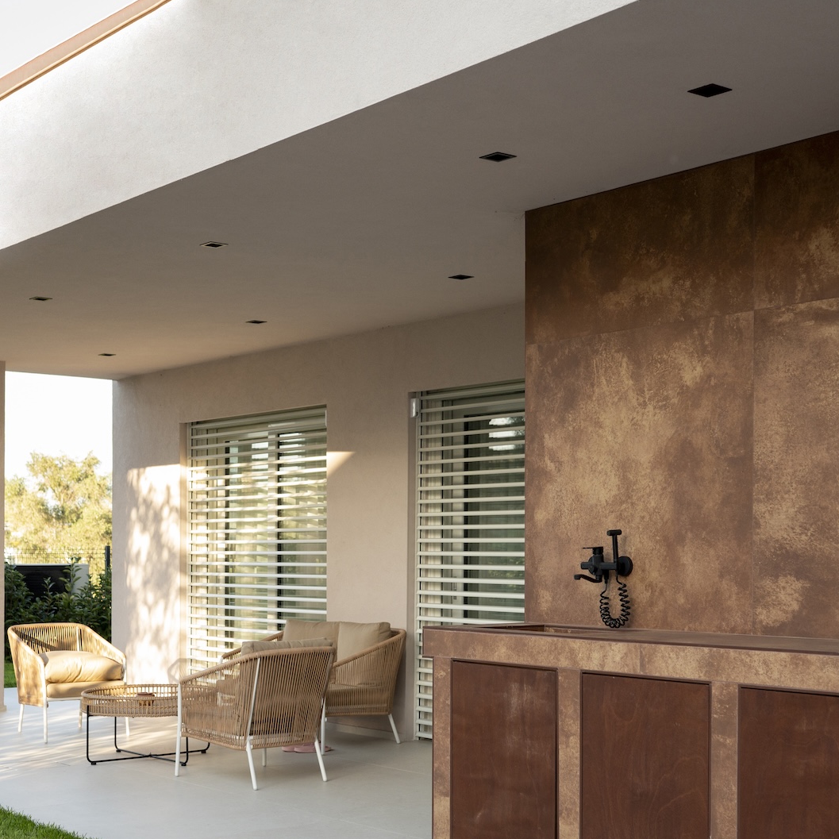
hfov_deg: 37.4
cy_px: 421
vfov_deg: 37.6
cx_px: 329
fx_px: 1234
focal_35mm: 45
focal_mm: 35
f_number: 4
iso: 800
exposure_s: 1/800
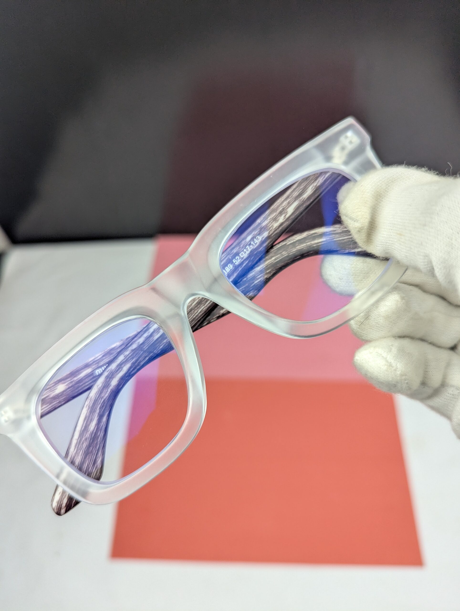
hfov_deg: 56.9
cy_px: 306
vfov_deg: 71.5
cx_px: 230
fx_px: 424
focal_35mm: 24
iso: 54
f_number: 1.85
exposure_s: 1/229
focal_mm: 6.81
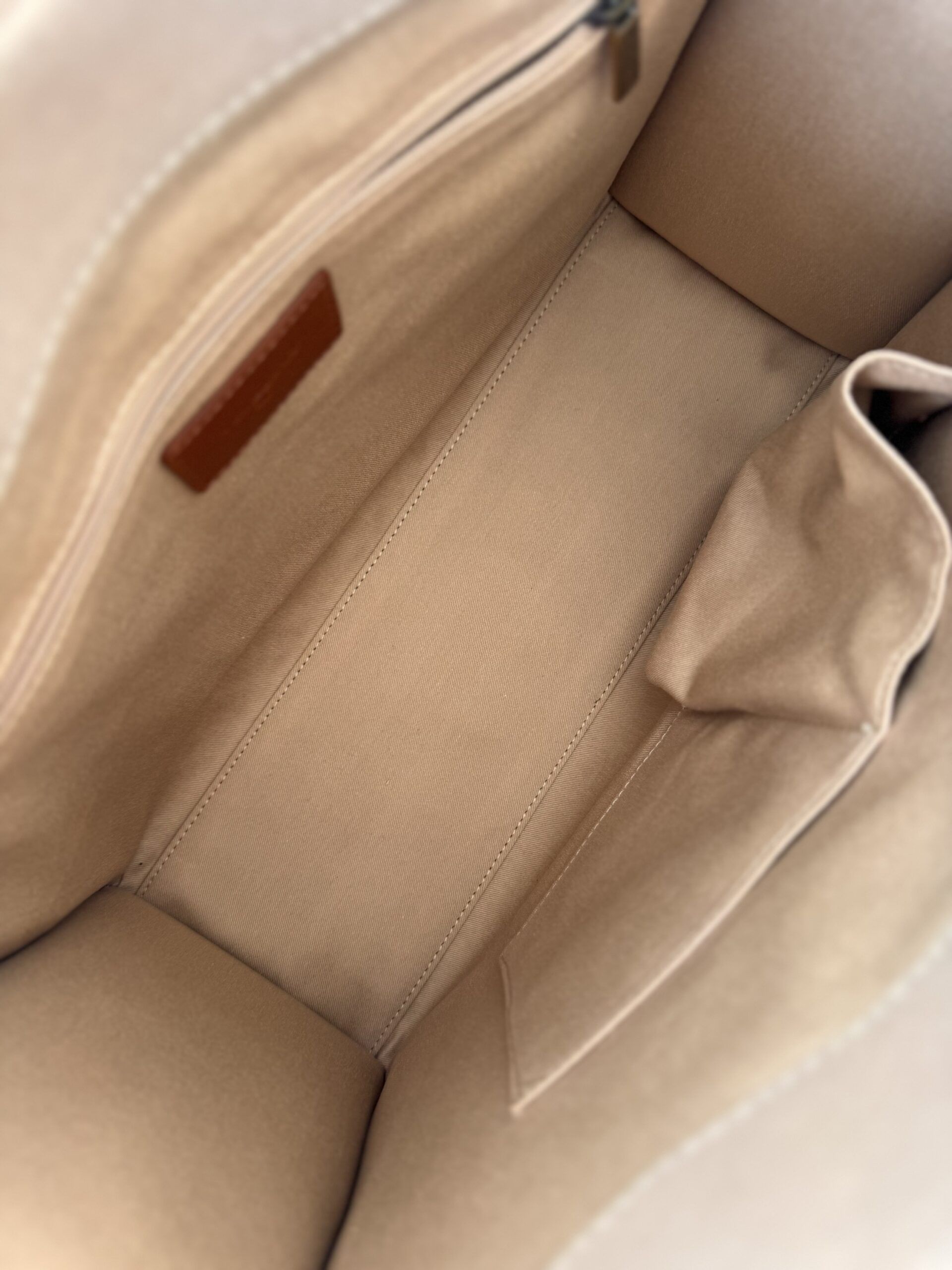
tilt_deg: -84.3
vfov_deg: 71.6
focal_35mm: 24
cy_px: 635
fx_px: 880
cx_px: 476
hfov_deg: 56.8
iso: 80
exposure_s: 1/121
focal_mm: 6.76
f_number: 1.78
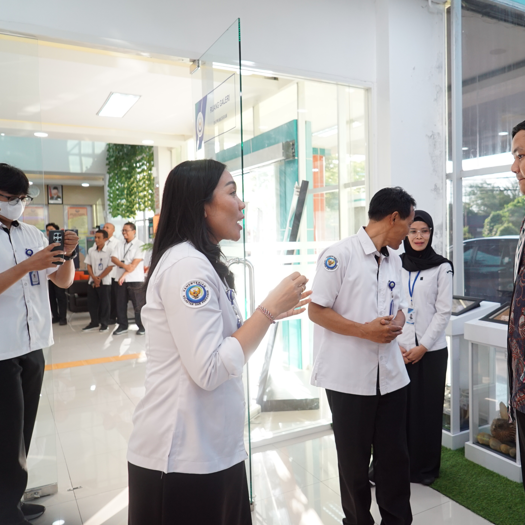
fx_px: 532
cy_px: 262
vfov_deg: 52.5
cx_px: 365
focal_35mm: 31
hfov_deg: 51.2
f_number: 4
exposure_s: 1/160
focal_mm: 24
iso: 1000
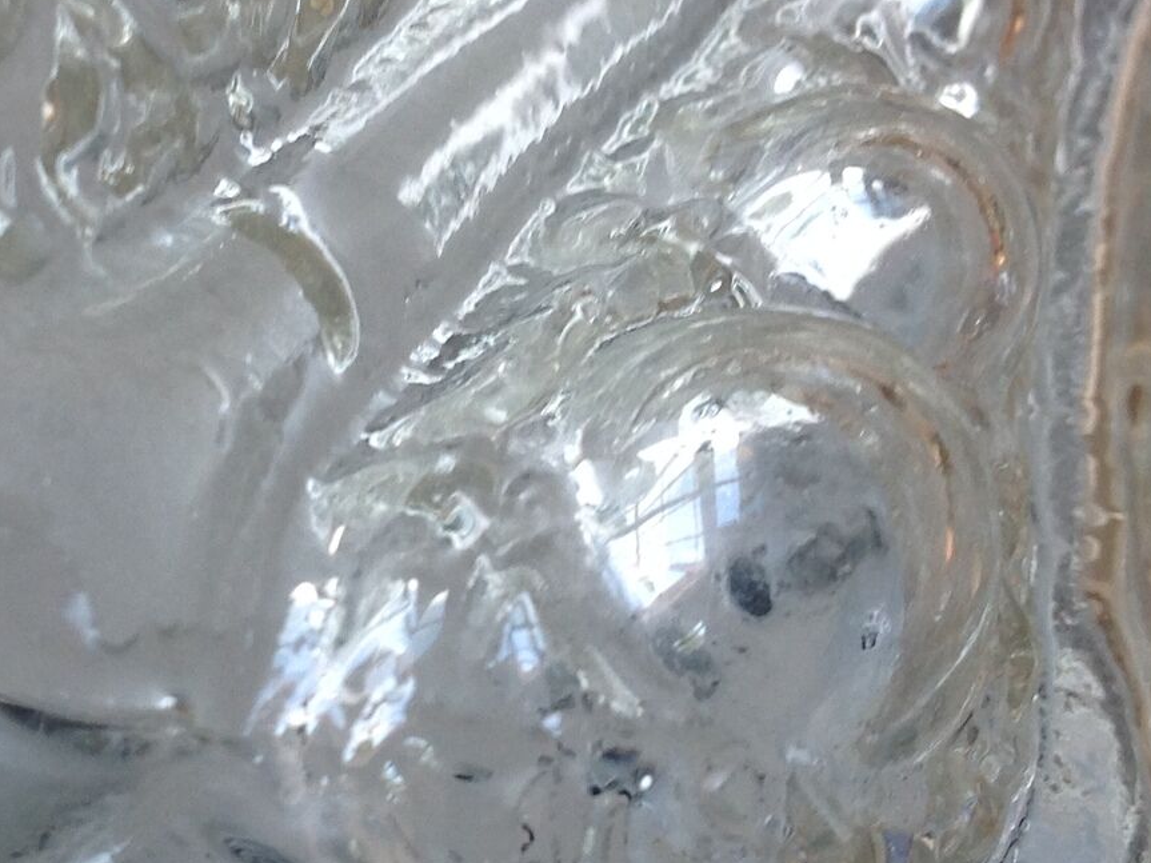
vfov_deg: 18.2
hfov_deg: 23.8
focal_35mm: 81
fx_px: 2693
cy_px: 435
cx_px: 241
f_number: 2.4
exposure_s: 1/24
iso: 50
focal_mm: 4.28
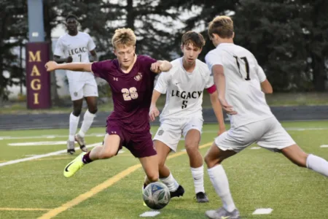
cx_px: 164
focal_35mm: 262
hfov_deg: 7.8
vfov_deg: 5.2
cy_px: 110
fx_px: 2391
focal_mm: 175
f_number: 5
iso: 2200
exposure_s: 1/500
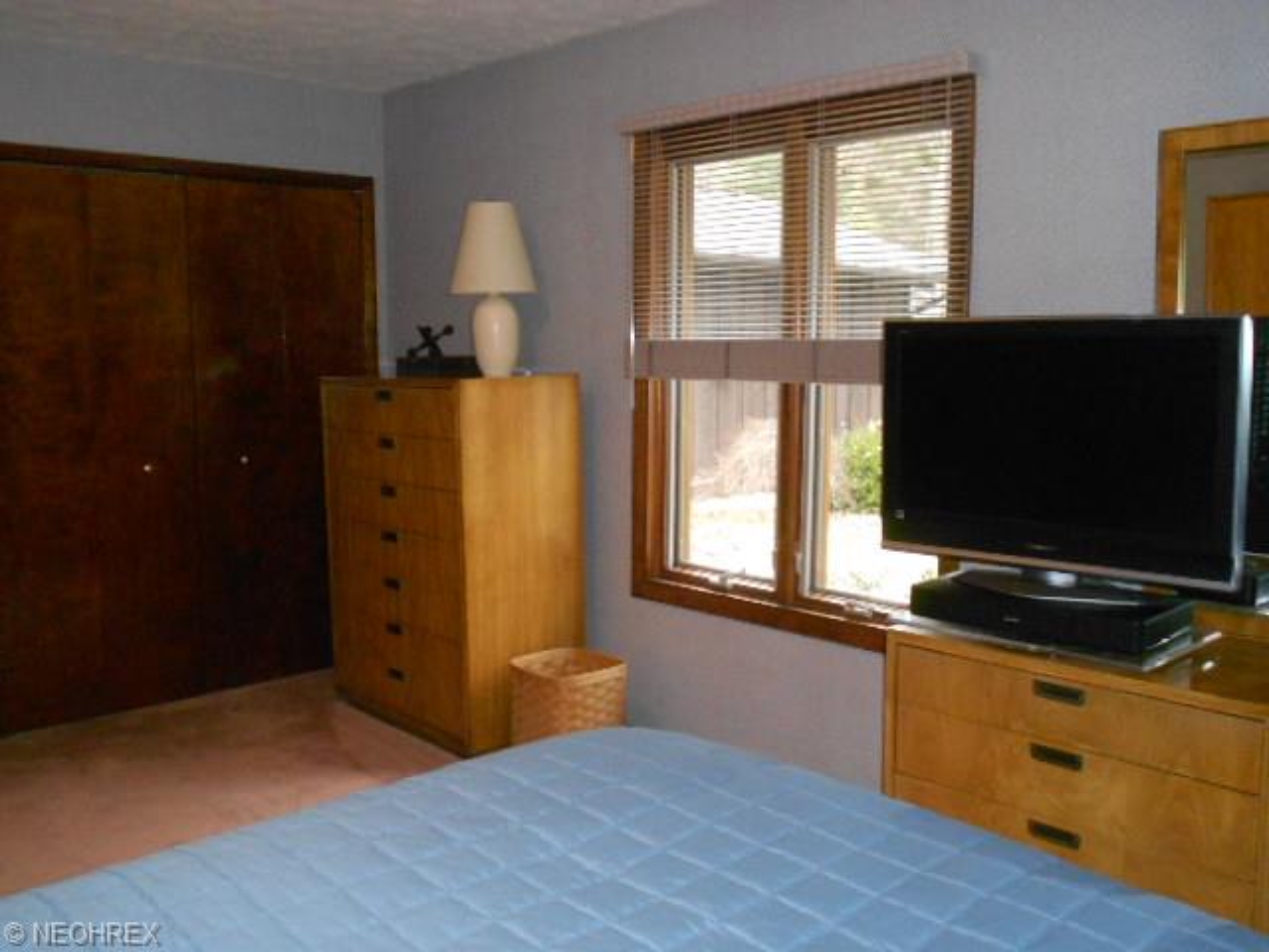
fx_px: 1173
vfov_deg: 44.2
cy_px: 476
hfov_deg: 56.8
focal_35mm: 32
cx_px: 634
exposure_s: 1/30
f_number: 3.6
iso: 500
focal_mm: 5.8
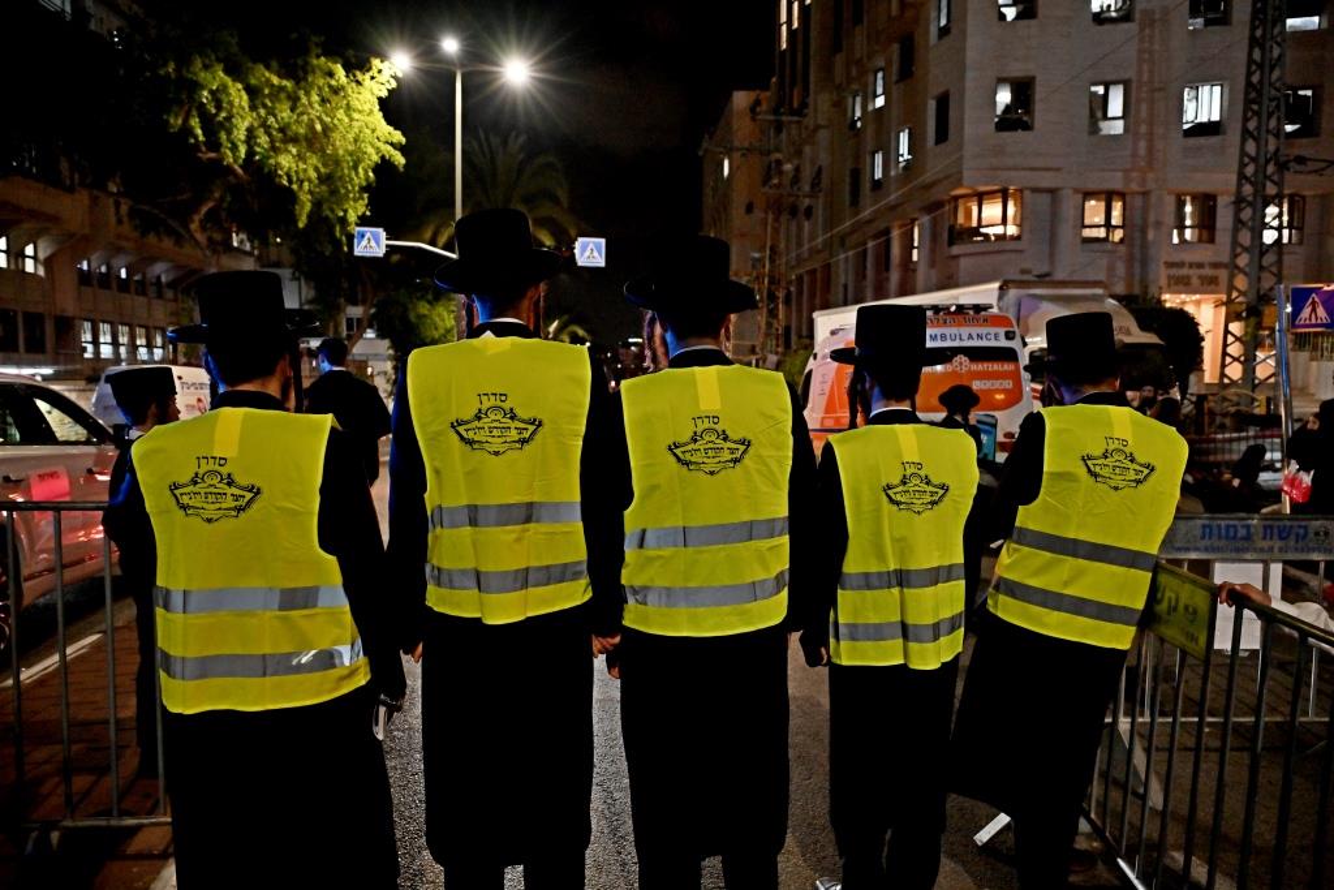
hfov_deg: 73.7
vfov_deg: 53.1
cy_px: 445
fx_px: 889
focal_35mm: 24
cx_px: 667
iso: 1250
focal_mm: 24
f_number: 4
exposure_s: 1/160
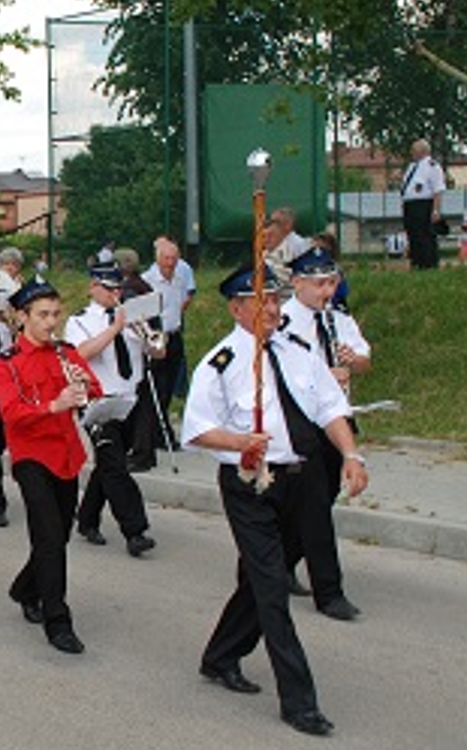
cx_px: -169
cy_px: 340
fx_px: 1634
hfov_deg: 15.4
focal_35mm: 80
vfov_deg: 25.9
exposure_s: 1/125
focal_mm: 26
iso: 100
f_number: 6.3
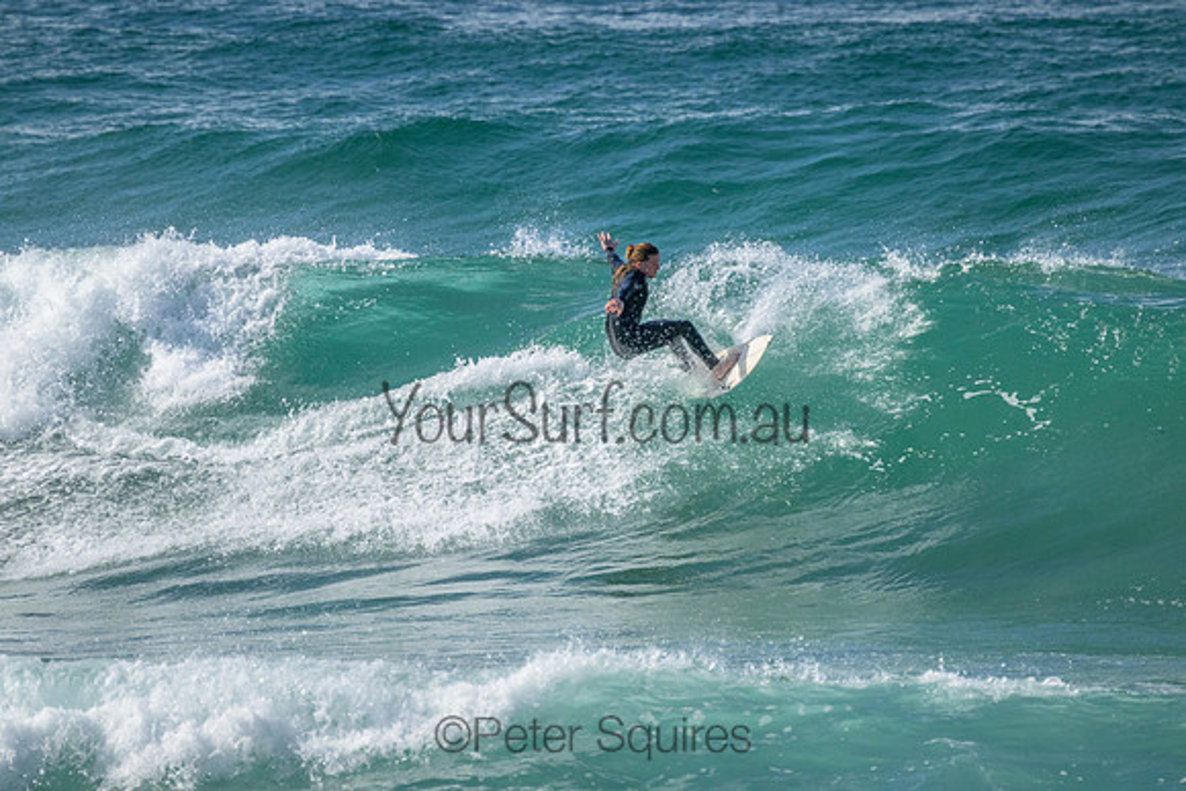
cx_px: 593
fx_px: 26360
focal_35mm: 800
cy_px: 396
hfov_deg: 2.6
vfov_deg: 1.7
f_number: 11
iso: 2200
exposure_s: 1/1600
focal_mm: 800
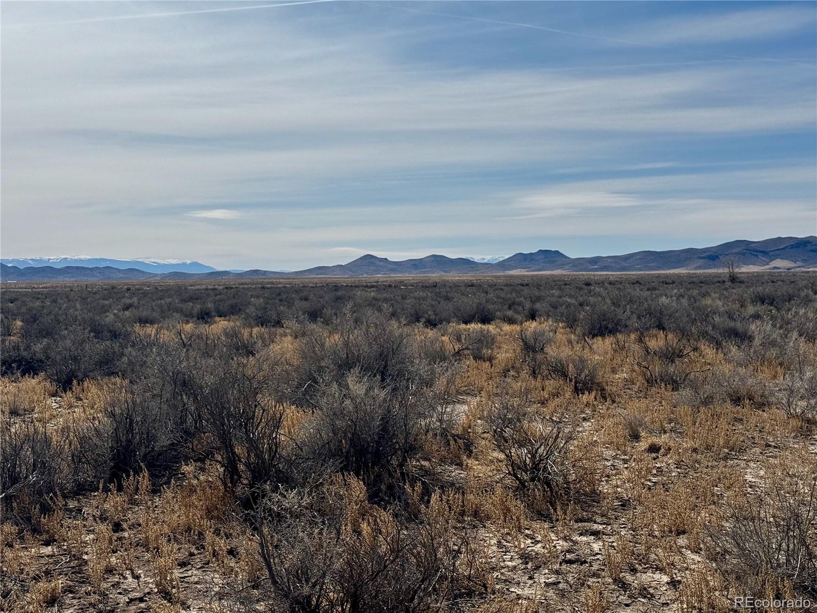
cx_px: 408
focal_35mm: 48
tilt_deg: -1.9
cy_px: 306
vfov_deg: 30.3
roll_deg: +0.9
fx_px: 1133
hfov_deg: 39.7
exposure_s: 1/12500
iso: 80
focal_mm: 6.76
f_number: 1.78
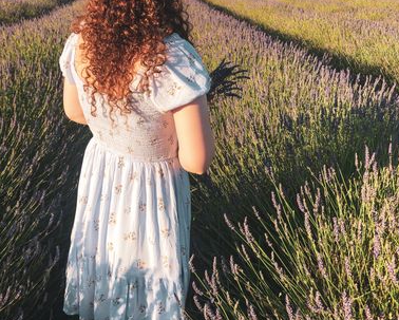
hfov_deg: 49.0
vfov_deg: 39.3
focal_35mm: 37
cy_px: 87
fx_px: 437
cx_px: 202
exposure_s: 1/1050
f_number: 1.8
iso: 20
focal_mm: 3.99
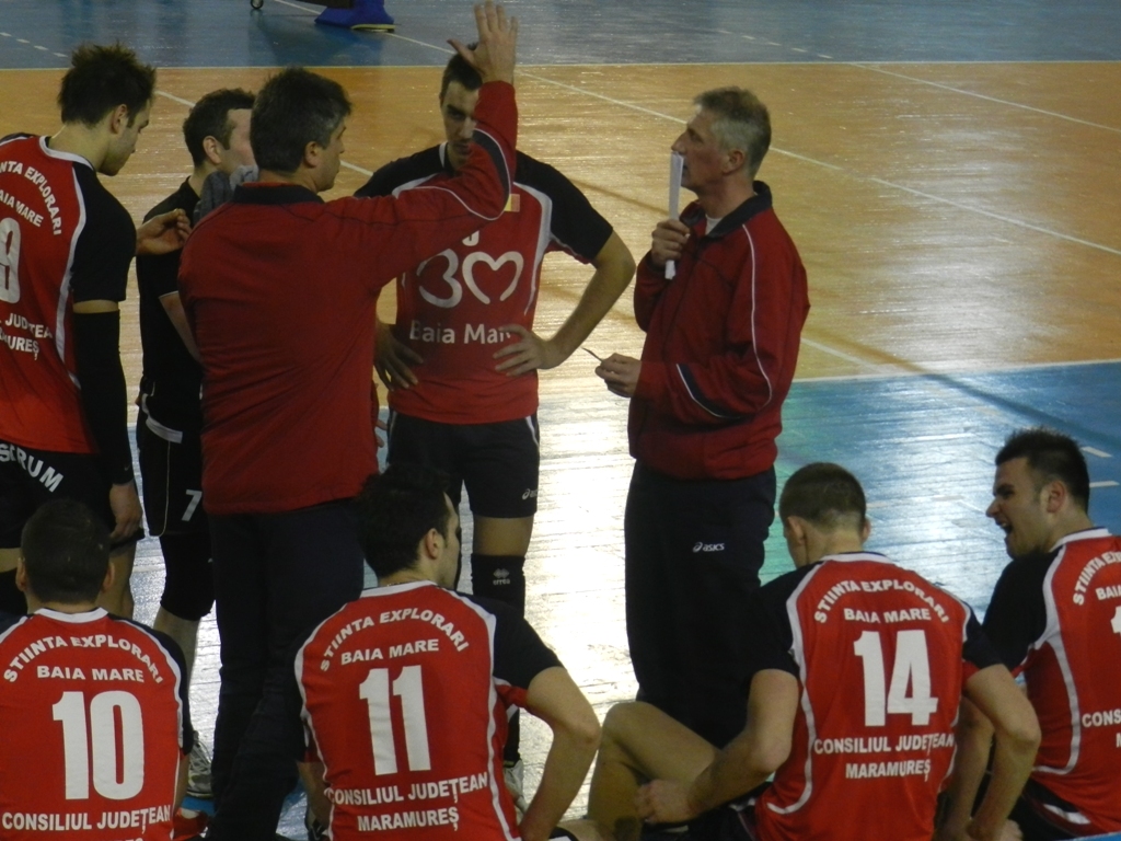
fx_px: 3238
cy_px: 420
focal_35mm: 100
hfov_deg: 19.6
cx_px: 560
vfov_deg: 14.8
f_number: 4.6
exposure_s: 1/30
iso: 180
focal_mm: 17.7
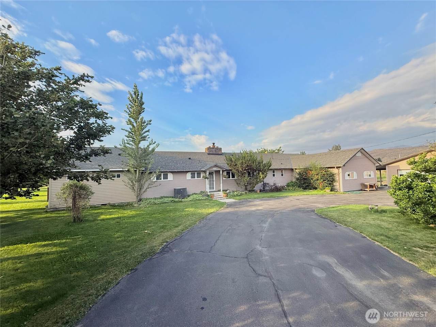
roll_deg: +1.3
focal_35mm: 14
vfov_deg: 85.7
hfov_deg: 102.1
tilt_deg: +4.1
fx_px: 176
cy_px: 164
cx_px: 218
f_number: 2.2
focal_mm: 2.22
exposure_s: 1/1050
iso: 50
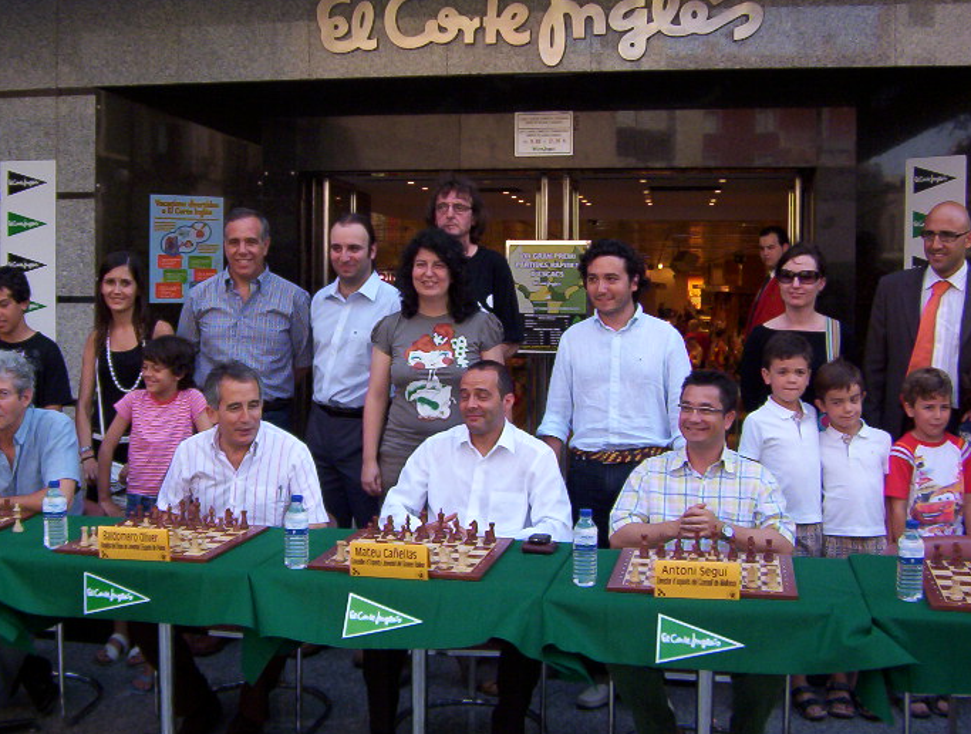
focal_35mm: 43
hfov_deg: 43.7
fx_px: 1209
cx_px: 428
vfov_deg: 33.7
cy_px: 337
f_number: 2.76
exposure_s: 1/311
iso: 100
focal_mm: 5.54
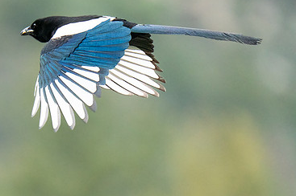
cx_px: 31
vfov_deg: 1.0
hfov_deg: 1.5
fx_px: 11197
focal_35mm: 1363
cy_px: 137
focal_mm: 600
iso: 4000
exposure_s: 1/3200
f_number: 6.3
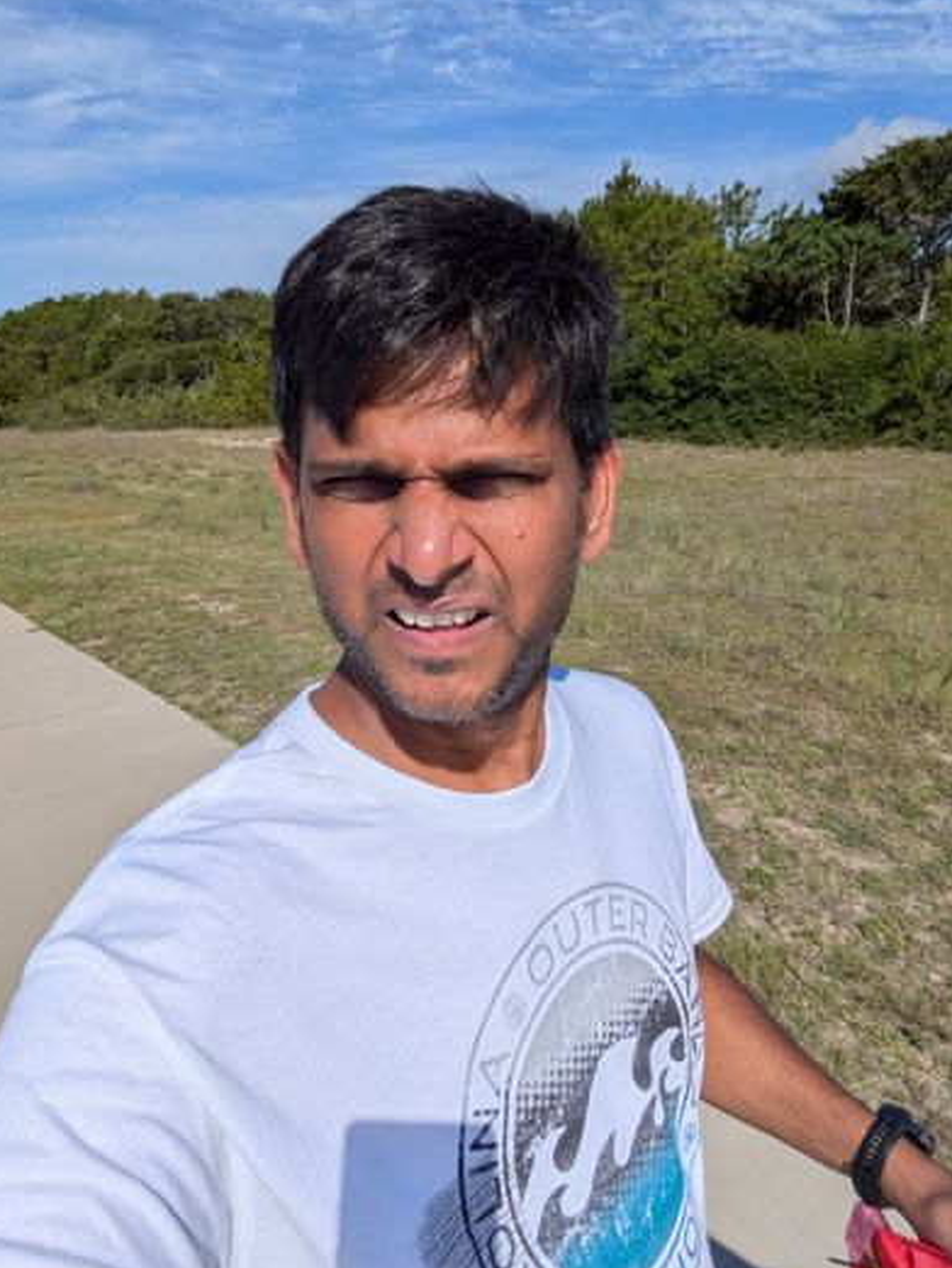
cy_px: 587
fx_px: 990
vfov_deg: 65.2
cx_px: 482
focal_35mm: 27
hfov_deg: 51.4
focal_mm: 2.5
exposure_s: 1/4525
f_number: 2
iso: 42
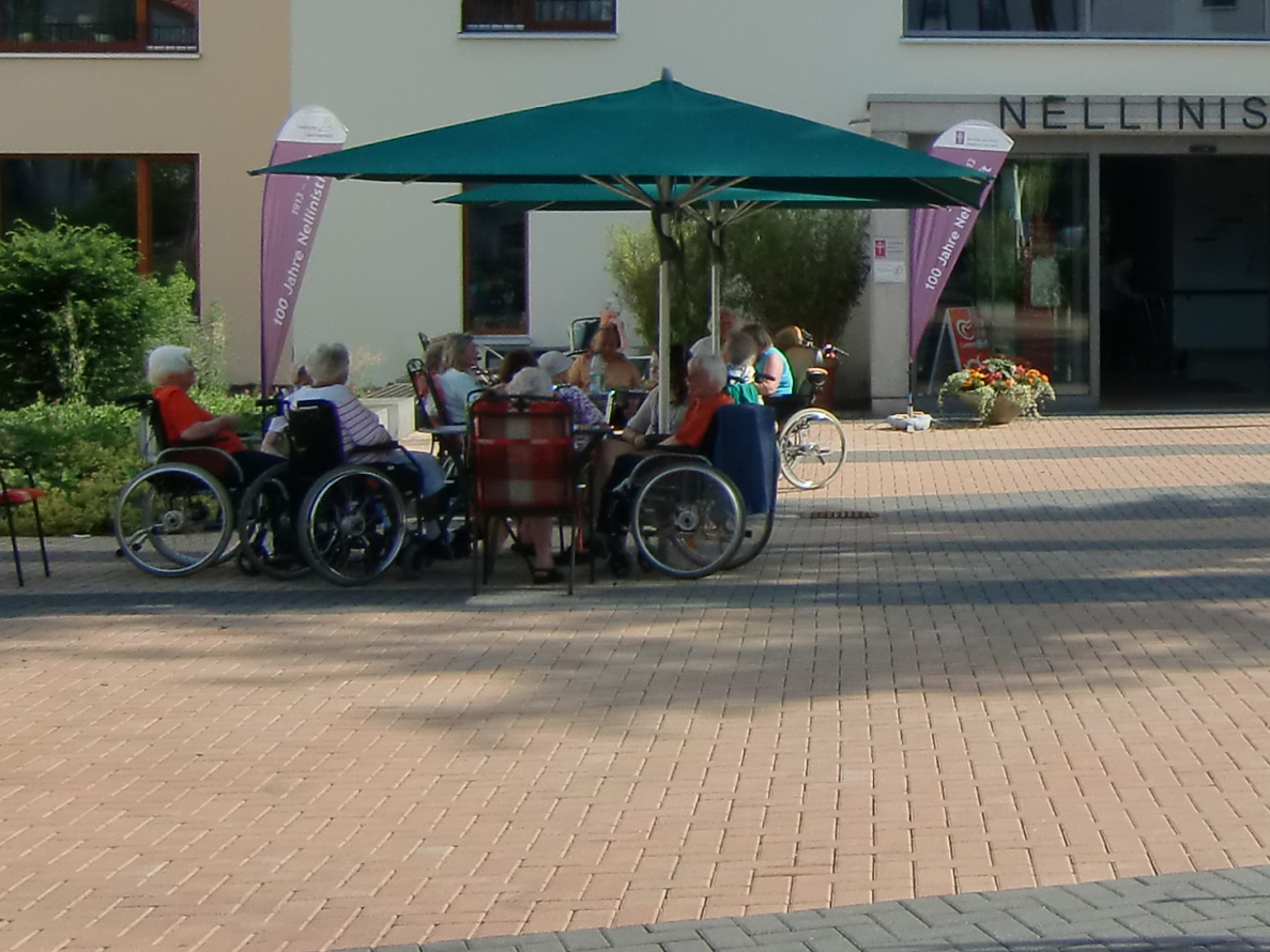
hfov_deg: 27.8
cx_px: 1243
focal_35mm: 66
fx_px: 2421
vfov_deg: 22.1
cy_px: 254
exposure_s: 1/640
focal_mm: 4.3
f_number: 3.2
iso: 64
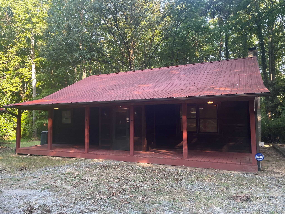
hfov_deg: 67.3
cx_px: 142
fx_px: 214
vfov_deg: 53.1
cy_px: 107
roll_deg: +1.1
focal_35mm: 26
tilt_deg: +4.8
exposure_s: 1/121
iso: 80
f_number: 1.6
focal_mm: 4.2
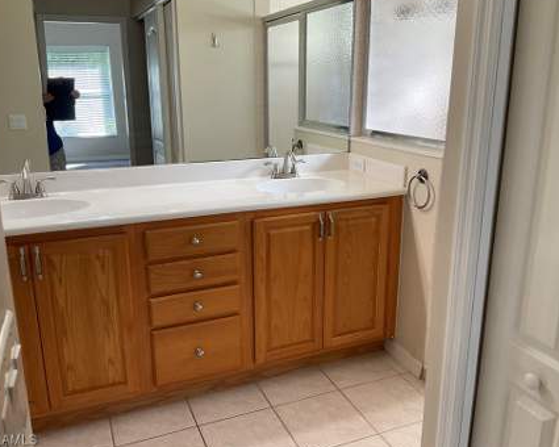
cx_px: 278
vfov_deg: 45.8
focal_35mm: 32
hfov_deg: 55.7
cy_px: 217
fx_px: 529
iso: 40
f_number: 1.8
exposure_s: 1/60
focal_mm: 3
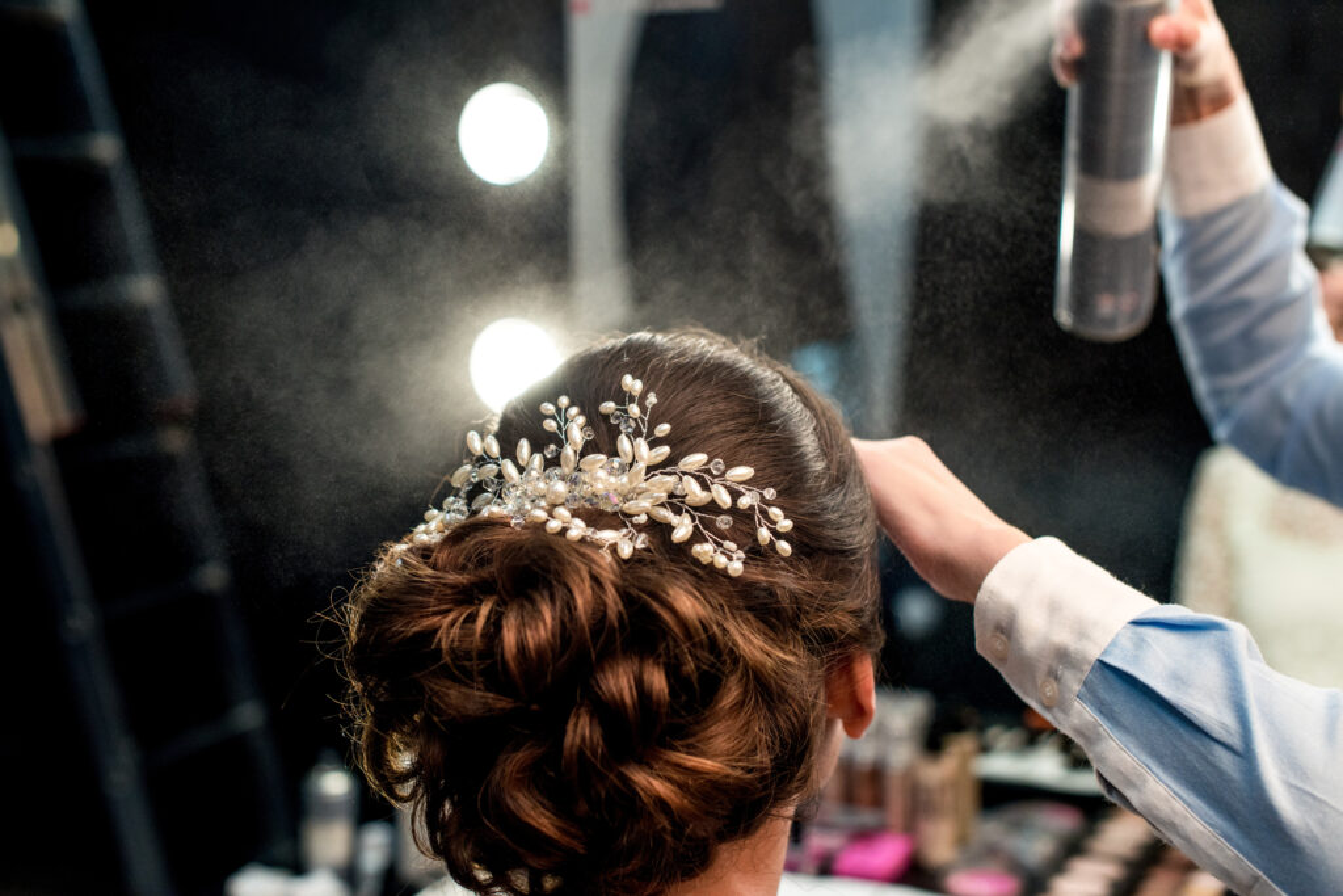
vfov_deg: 27.0
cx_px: 672
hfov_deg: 39.6
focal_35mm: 50
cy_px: 448
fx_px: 1865
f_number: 4
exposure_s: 1/160
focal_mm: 50
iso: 640
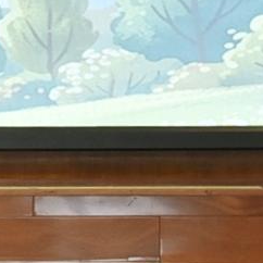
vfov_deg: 6.5
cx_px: -463
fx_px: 2321
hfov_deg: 6.1
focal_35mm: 270
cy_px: 26
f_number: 4.8
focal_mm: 40
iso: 400
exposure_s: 1/90
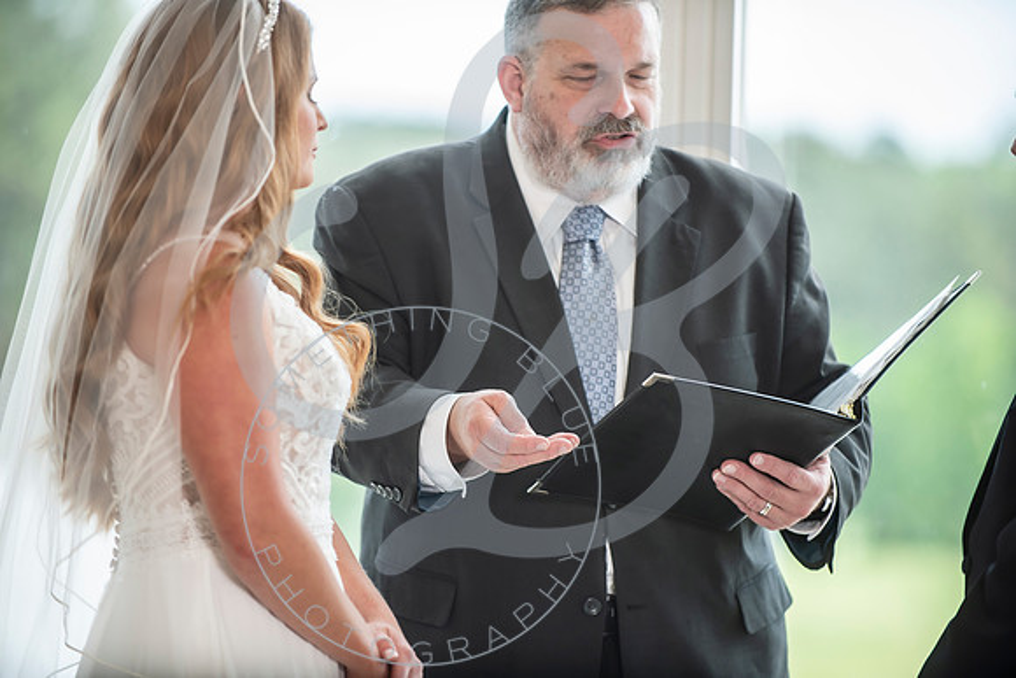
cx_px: 508
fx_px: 5761
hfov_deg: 10.1
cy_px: 339
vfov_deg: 6.7
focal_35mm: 204
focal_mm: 200
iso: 320
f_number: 2.8
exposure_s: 1/250
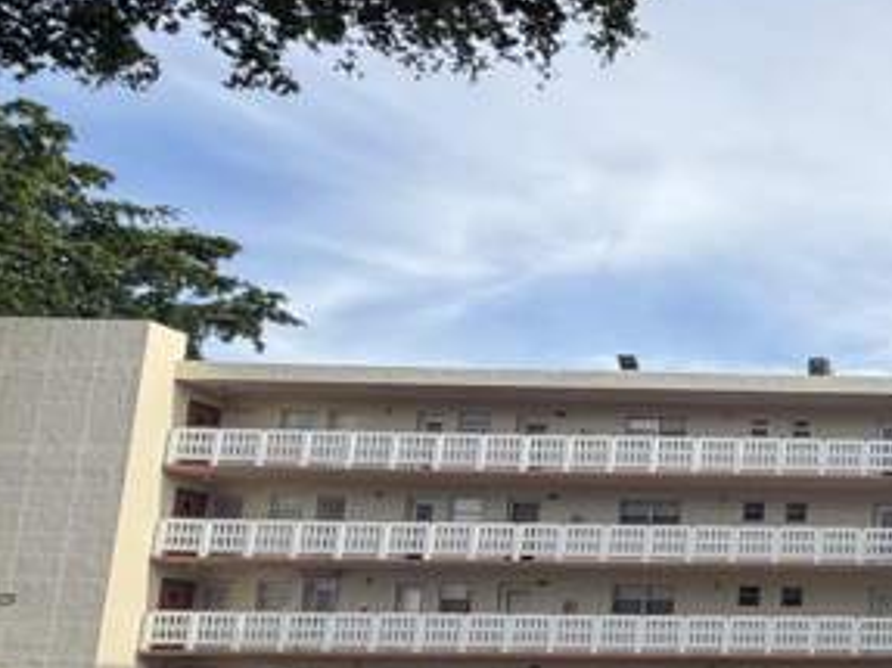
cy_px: 541
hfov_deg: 34.1
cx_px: 1162
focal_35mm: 39
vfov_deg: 35.5
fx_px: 1005
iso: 40
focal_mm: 2.22
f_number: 2.2
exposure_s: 1/770
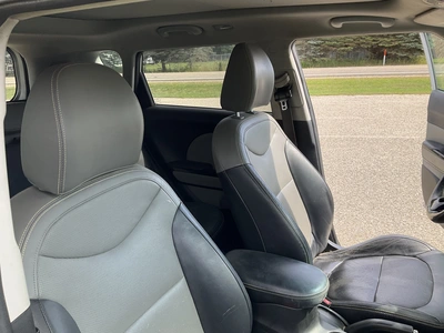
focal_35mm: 29
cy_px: 166
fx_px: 372
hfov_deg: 61.7
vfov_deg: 48.2
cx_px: 222
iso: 25
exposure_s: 1/335
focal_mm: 3
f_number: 1.8
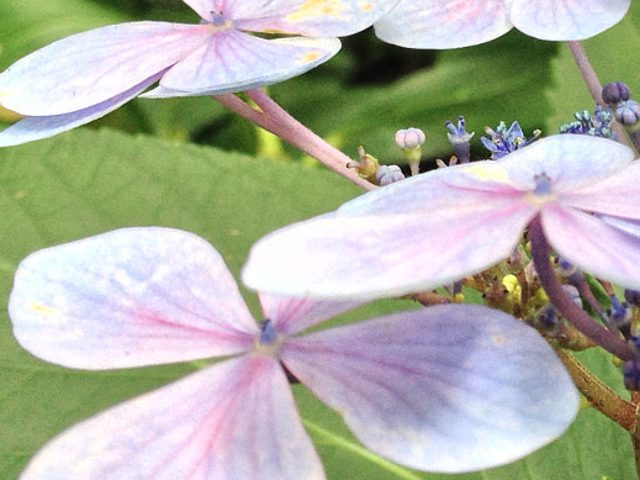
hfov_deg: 18.1
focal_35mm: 108
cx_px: 469
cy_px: 38
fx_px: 1996
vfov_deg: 13.6
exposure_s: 1/60
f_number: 2.4
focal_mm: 4.28
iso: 64
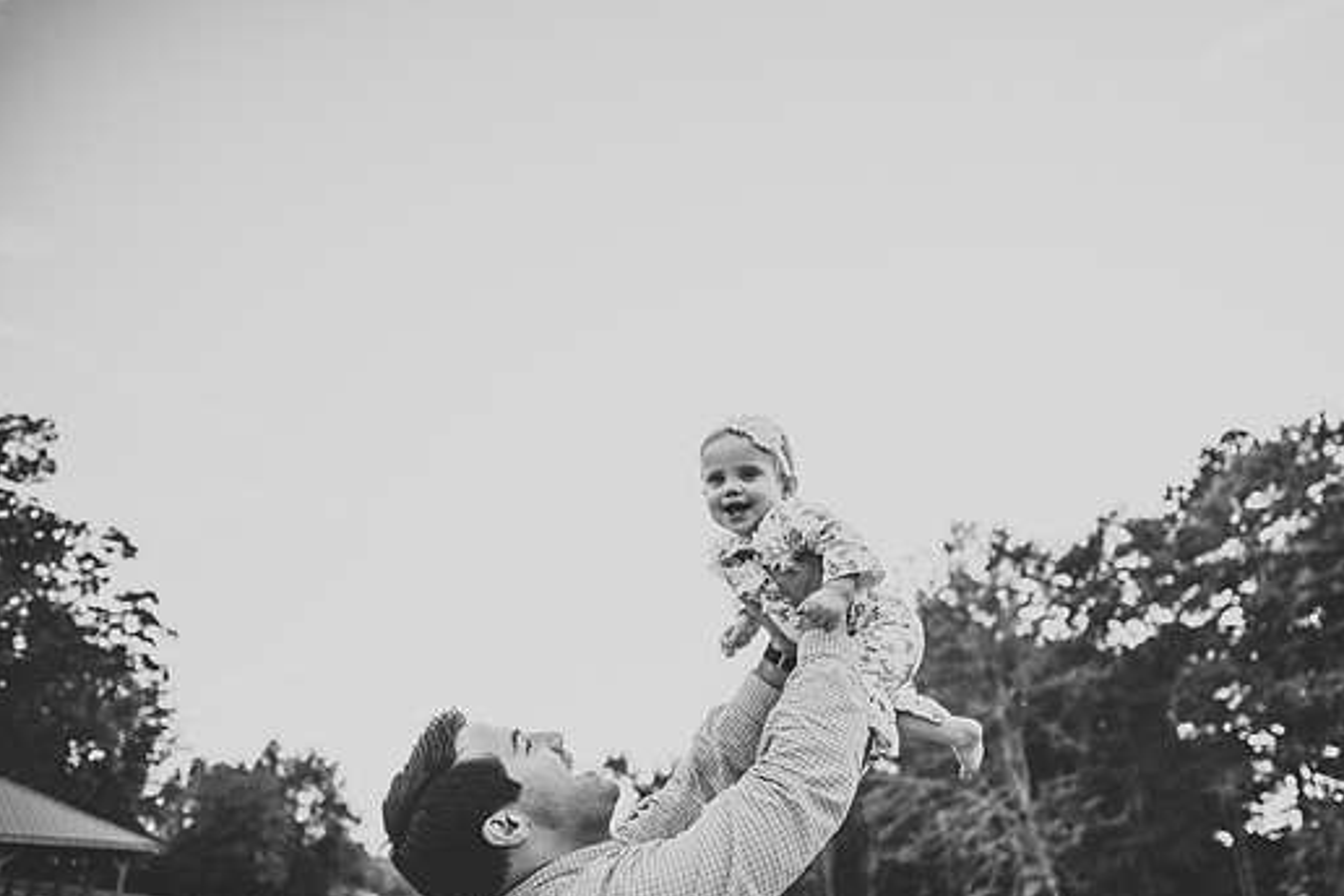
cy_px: 501
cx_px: 748
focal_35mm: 27
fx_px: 1008
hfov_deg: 67.2
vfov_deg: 47.8
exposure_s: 1/500
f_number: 2
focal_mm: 24
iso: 200
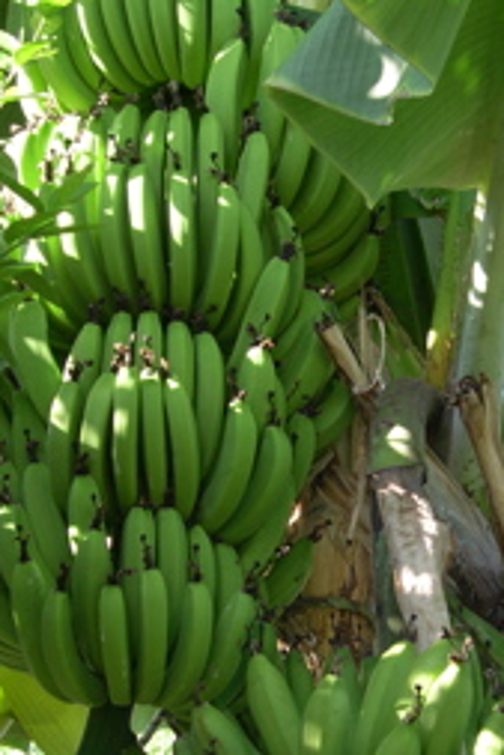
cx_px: 334
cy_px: 531
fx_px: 2160
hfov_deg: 13.3
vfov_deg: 19.7
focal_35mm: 103
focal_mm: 12.2
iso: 100
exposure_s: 1/75.2
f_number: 3.4
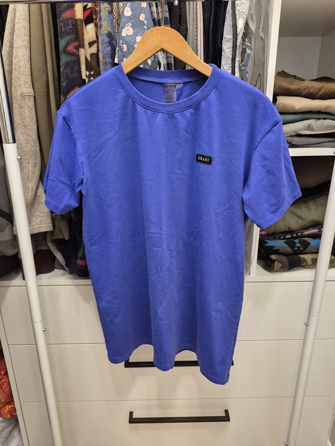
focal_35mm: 23
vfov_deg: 73.9
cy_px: 223
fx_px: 297
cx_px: 168
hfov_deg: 58.9
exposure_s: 1/120
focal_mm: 5.4
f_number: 1.8
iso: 800
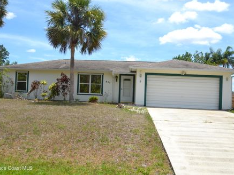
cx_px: 109
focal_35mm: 33
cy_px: 87
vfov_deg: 43.0
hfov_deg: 55.3
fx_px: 223
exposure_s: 1/250
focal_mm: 20
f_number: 8
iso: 100
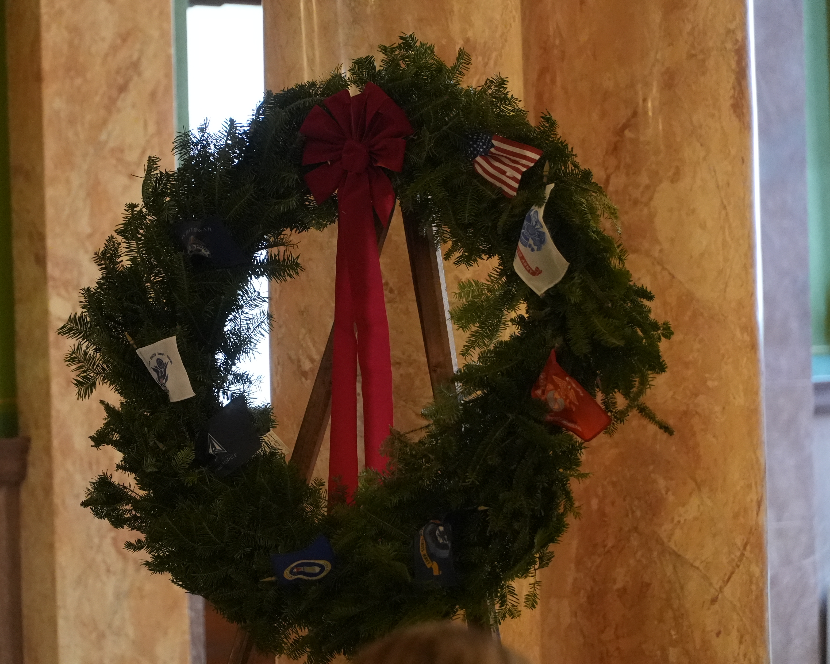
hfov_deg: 12.7
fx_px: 3734
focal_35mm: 152
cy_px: 332
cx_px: 343
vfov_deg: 10.2
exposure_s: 1/160
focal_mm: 135
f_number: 4
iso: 12800
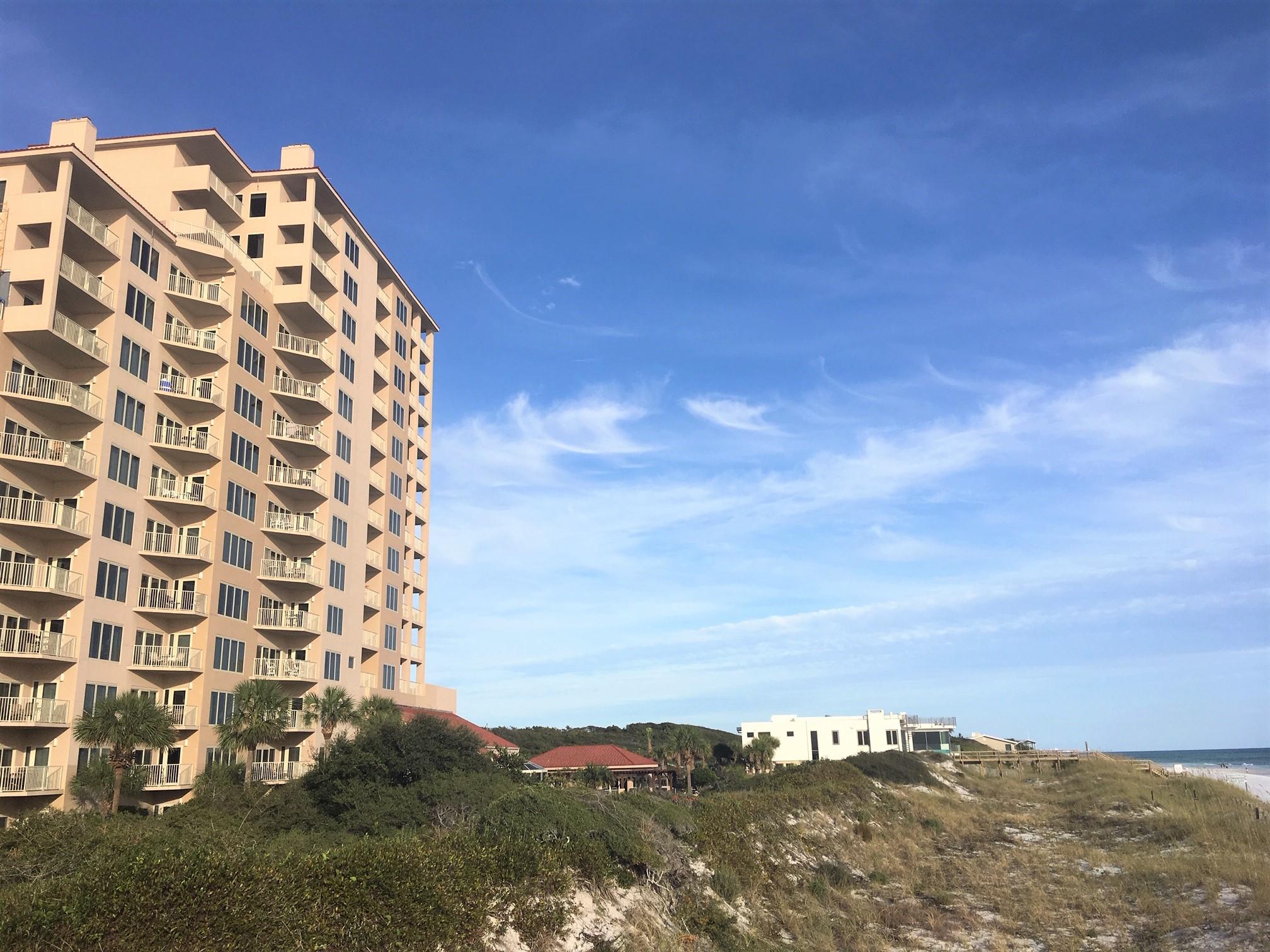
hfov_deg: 61.7
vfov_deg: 48.2
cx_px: 635
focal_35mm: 29
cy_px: 476
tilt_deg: +15.3
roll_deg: +2.3
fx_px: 1064
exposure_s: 1/1789
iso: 25
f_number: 2.2
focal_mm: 4.15
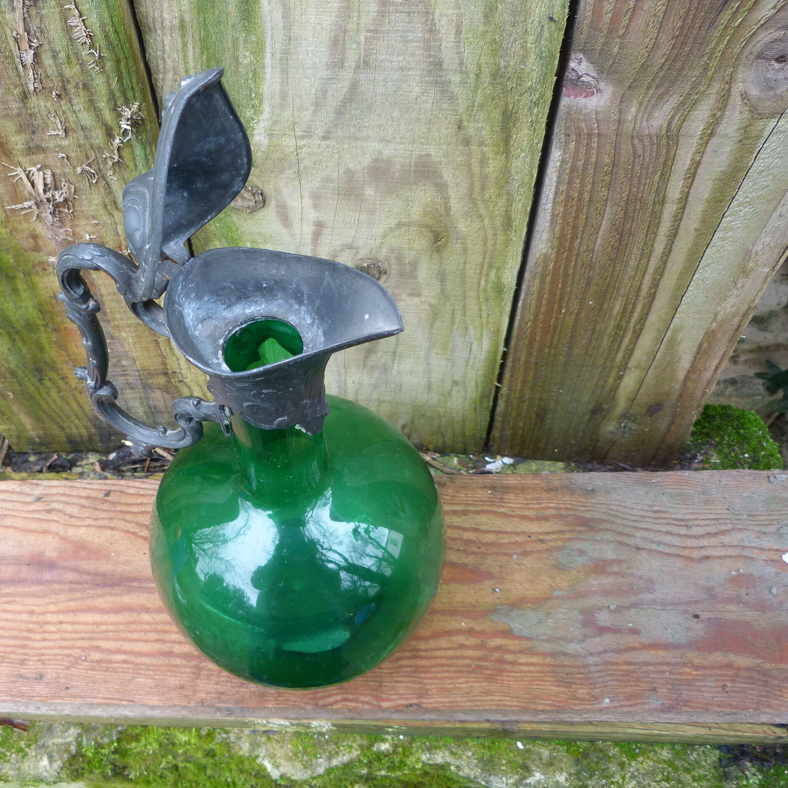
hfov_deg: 51.5
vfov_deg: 52.5
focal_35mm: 31
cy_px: 391
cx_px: 261
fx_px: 798
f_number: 2.8
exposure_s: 1/60
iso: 160
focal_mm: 4.7
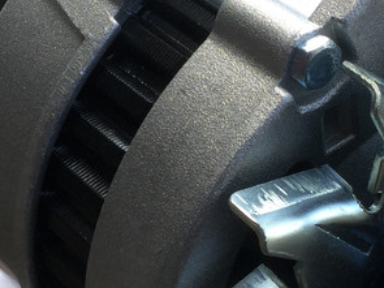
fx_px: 1242
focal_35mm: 112
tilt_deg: -39.3
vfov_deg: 13.2
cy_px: 177
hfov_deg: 17.6
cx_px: 195
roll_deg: -3.2
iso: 25
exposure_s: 1/122
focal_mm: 3.3
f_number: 2.4
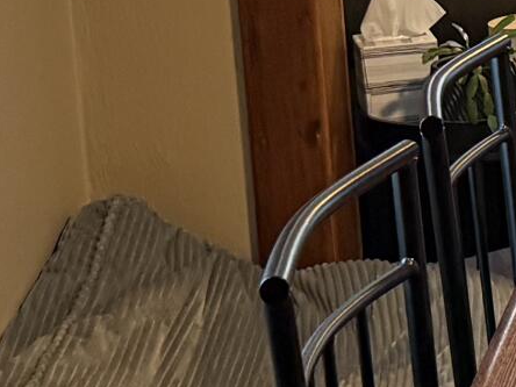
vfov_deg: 9.0
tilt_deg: -6.4
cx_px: 1146
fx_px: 2415
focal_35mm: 162
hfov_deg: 10.8
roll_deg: +1.4
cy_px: -179
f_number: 1.78
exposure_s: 1/60
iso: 400
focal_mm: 6.76
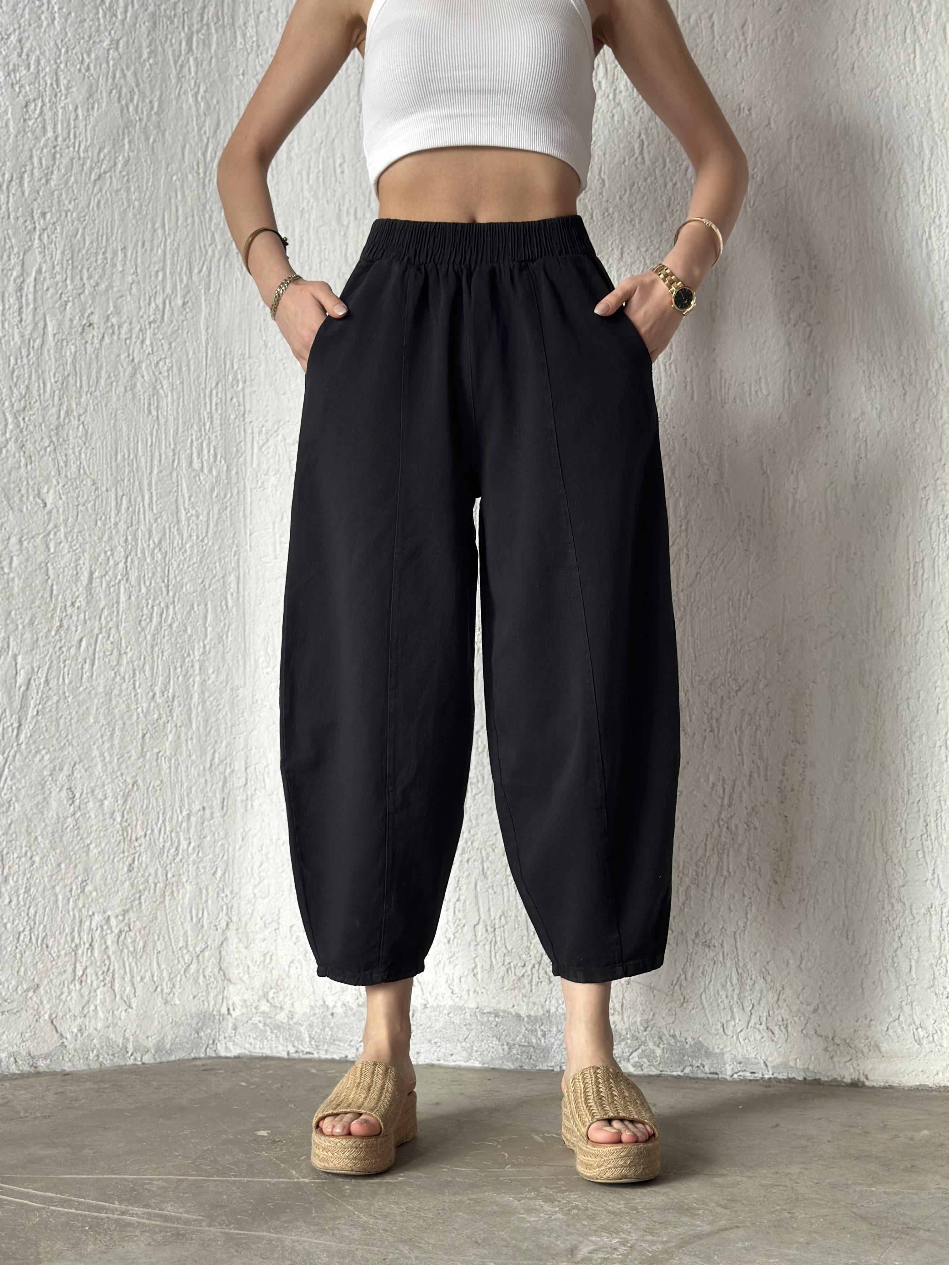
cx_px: 474
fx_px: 1755
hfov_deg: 30.3
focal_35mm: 48
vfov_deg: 39.7
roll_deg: -0.7
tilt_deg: +2.0
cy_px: 632
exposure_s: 1/121
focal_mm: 6.86
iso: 100
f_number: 1.78
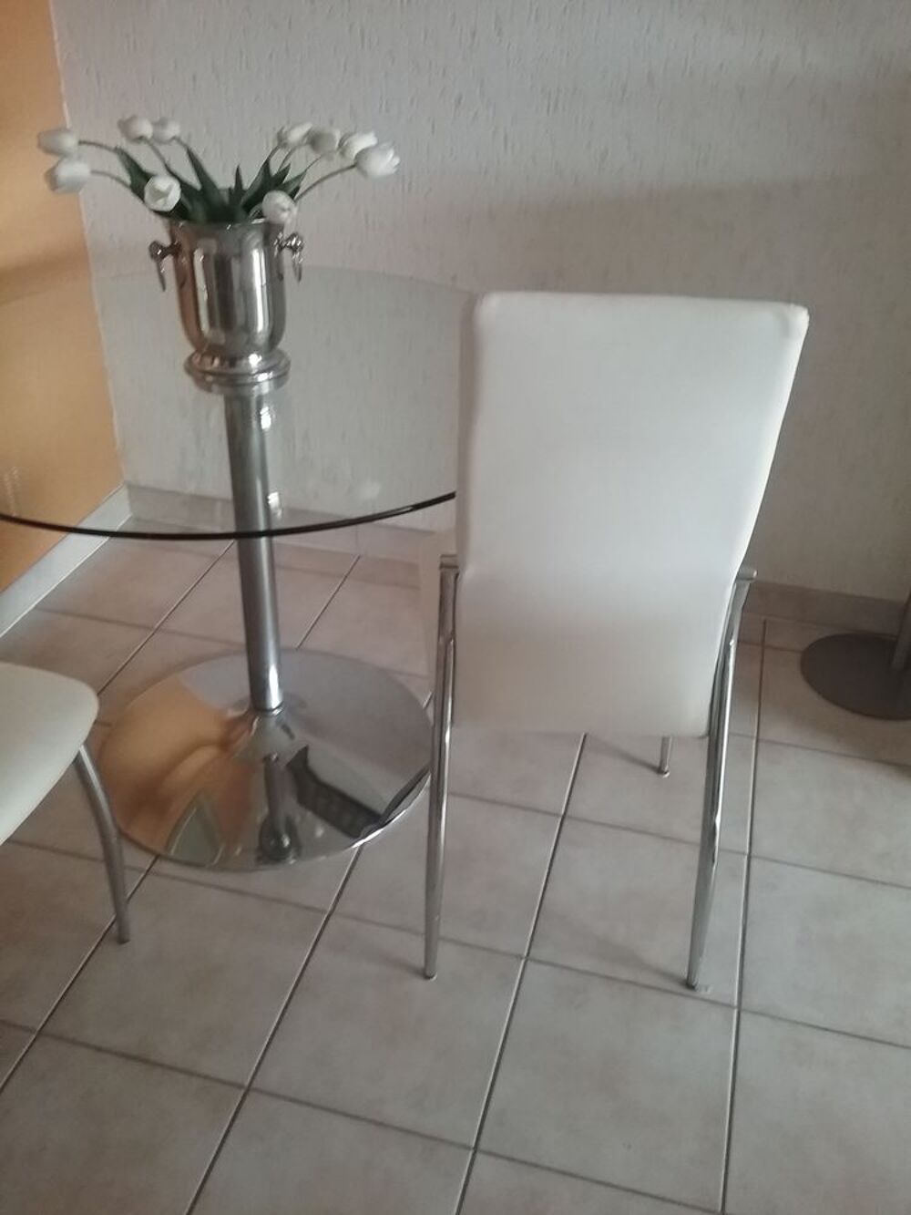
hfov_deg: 45.4
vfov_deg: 58.3
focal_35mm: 31
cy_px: 608
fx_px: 1088
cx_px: 456
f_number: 2.2
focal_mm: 3.3
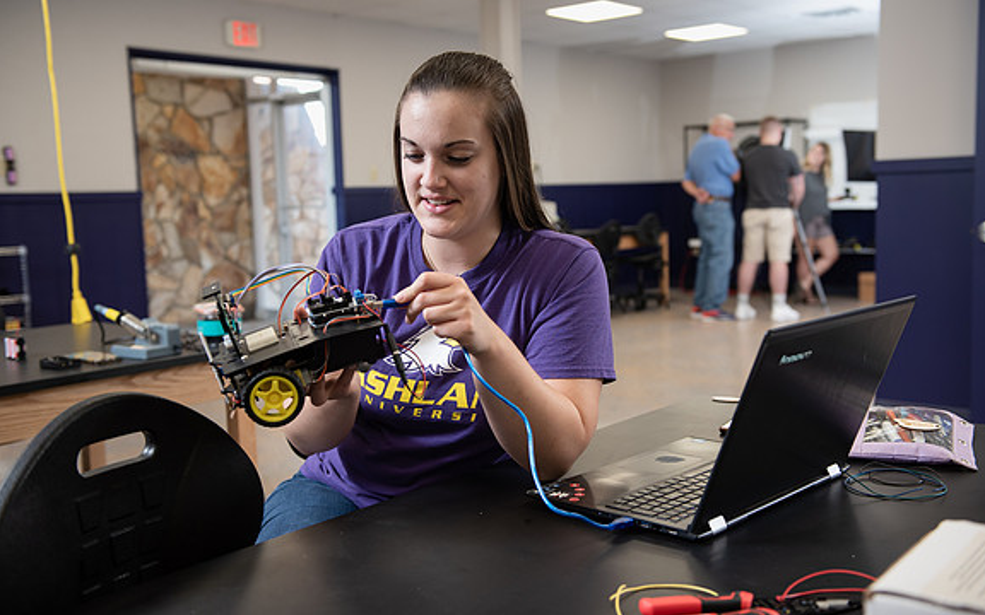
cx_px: 494
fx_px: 1047
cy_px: 303
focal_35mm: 39
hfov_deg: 50.4
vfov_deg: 32.8
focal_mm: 38
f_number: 4
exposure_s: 1/200
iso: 640
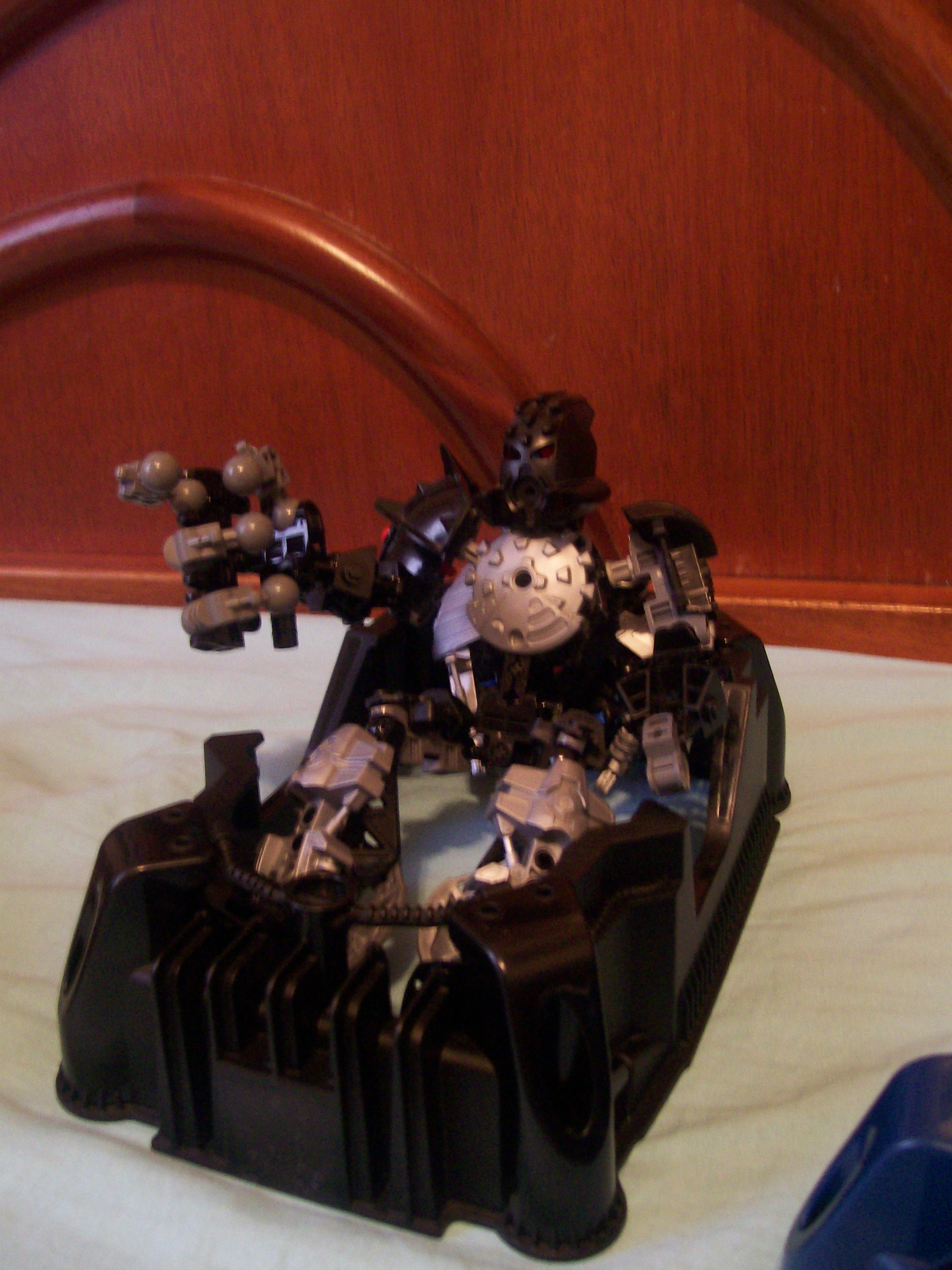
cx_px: 476
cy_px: 635
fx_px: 1320
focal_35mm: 36
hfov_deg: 39.7
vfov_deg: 51.4
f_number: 2.7
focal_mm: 6
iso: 160
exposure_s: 1/4
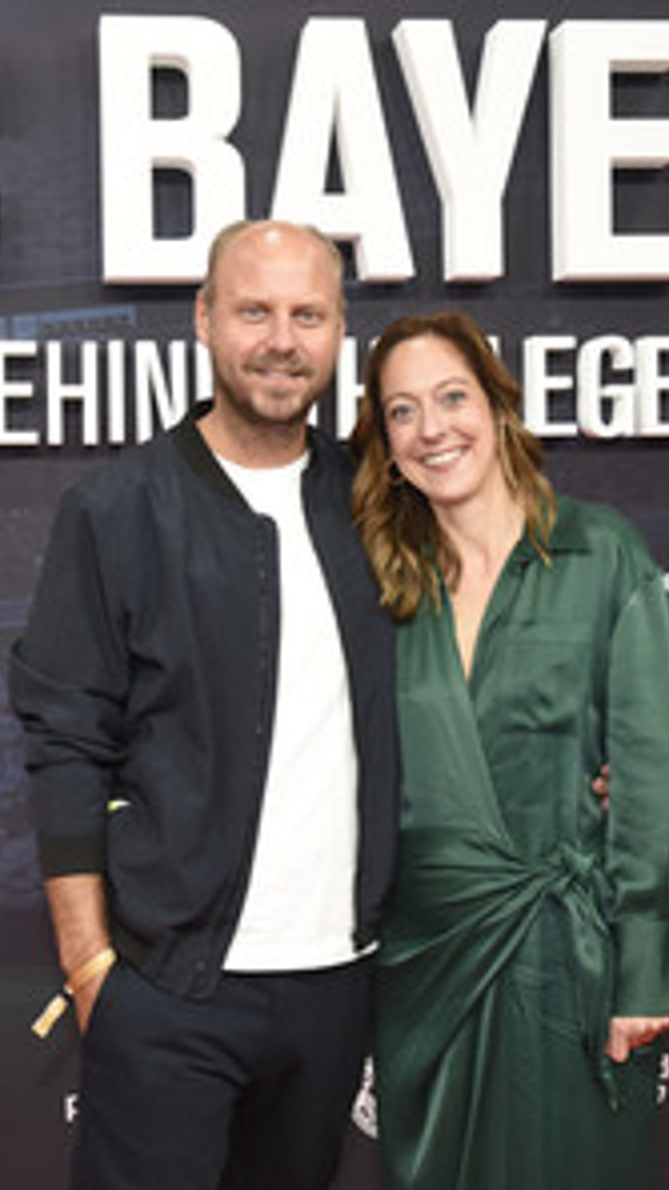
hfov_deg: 22.2
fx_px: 1703
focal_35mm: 54
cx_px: 290
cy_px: 597
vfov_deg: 38.5
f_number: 6.3
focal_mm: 34
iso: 1600
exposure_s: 1/125
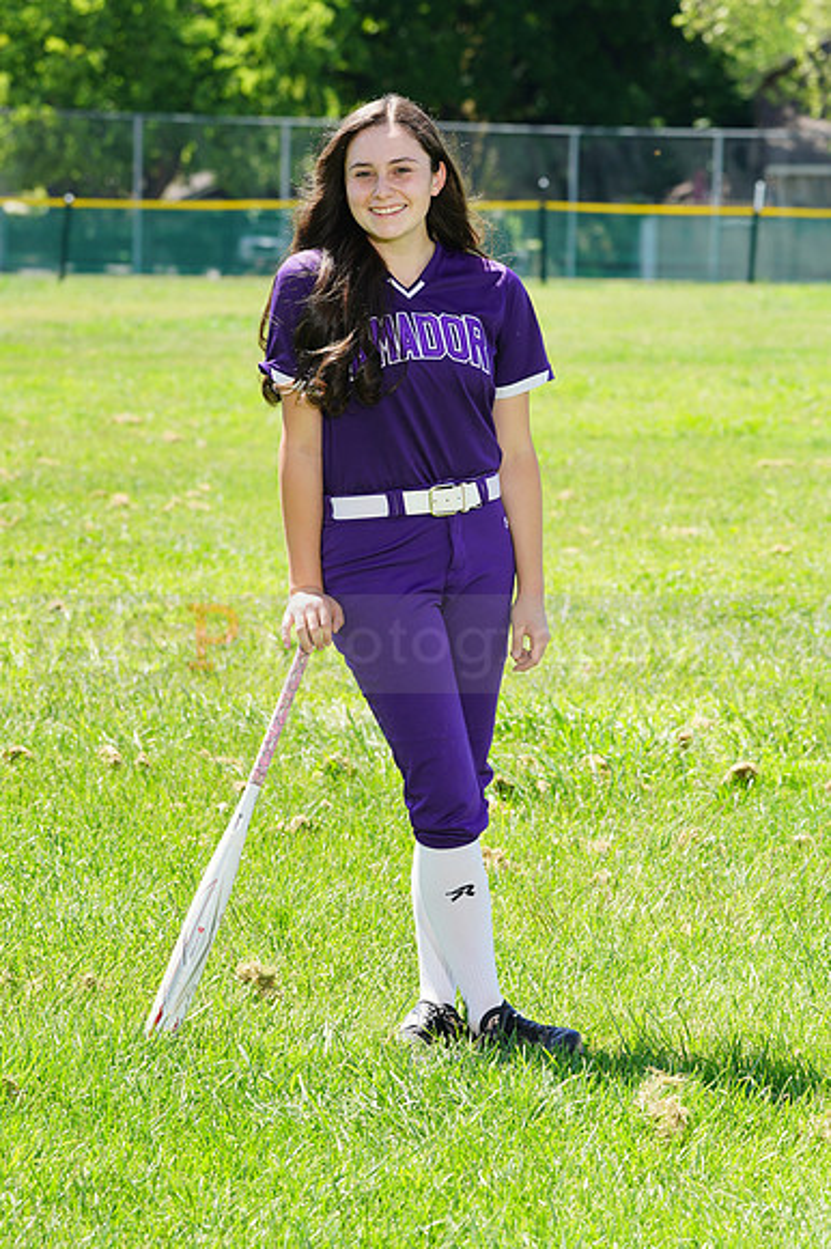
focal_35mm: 158
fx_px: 5477
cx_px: 416
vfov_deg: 13.0
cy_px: 624
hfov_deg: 8.7
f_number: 9
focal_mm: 158
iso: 200
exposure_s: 1/200
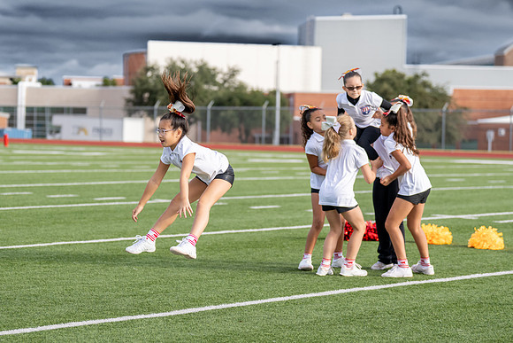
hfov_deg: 15.5
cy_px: 170
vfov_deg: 10.4
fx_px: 1884
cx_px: 198
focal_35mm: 132
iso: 250
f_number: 2.8
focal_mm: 88
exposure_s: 1/2500
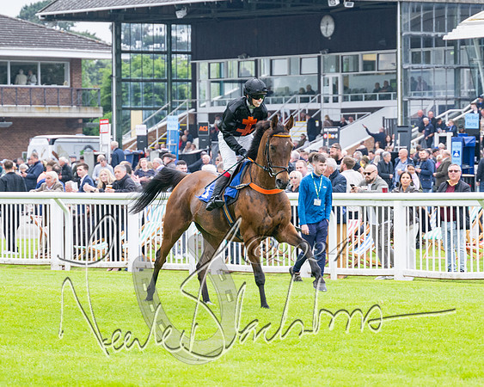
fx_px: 2929
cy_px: 175
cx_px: 244
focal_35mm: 205
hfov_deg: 9.4
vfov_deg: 7.6
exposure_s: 1/500
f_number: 4
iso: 400
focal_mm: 110
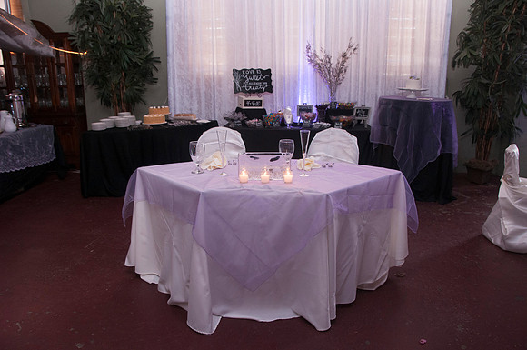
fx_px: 395
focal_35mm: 27
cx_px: 264
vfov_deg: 47.8
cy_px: 175
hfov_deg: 67.5
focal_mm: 18
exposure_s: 1/25
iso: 800
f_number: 5.6
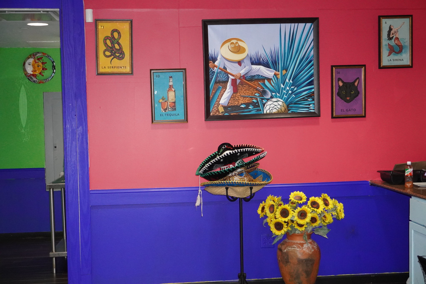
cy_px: 142
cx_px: 213
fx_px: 603
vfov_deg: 26.5
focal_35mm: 51
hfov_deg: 38.9
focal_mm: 34
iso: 3200
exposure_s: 1/125
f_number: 5
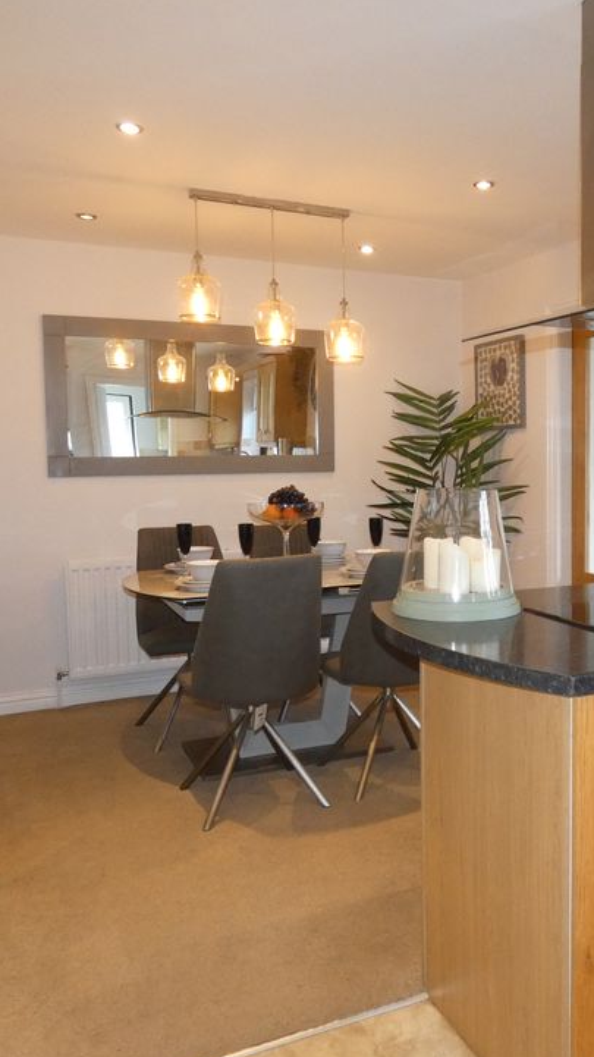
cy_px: 511
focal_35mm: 31
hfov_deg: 36.6
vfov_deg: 62.6
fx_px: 868
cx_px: 468
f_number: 2.8
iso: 500
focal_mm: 3.6
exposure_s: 1/60
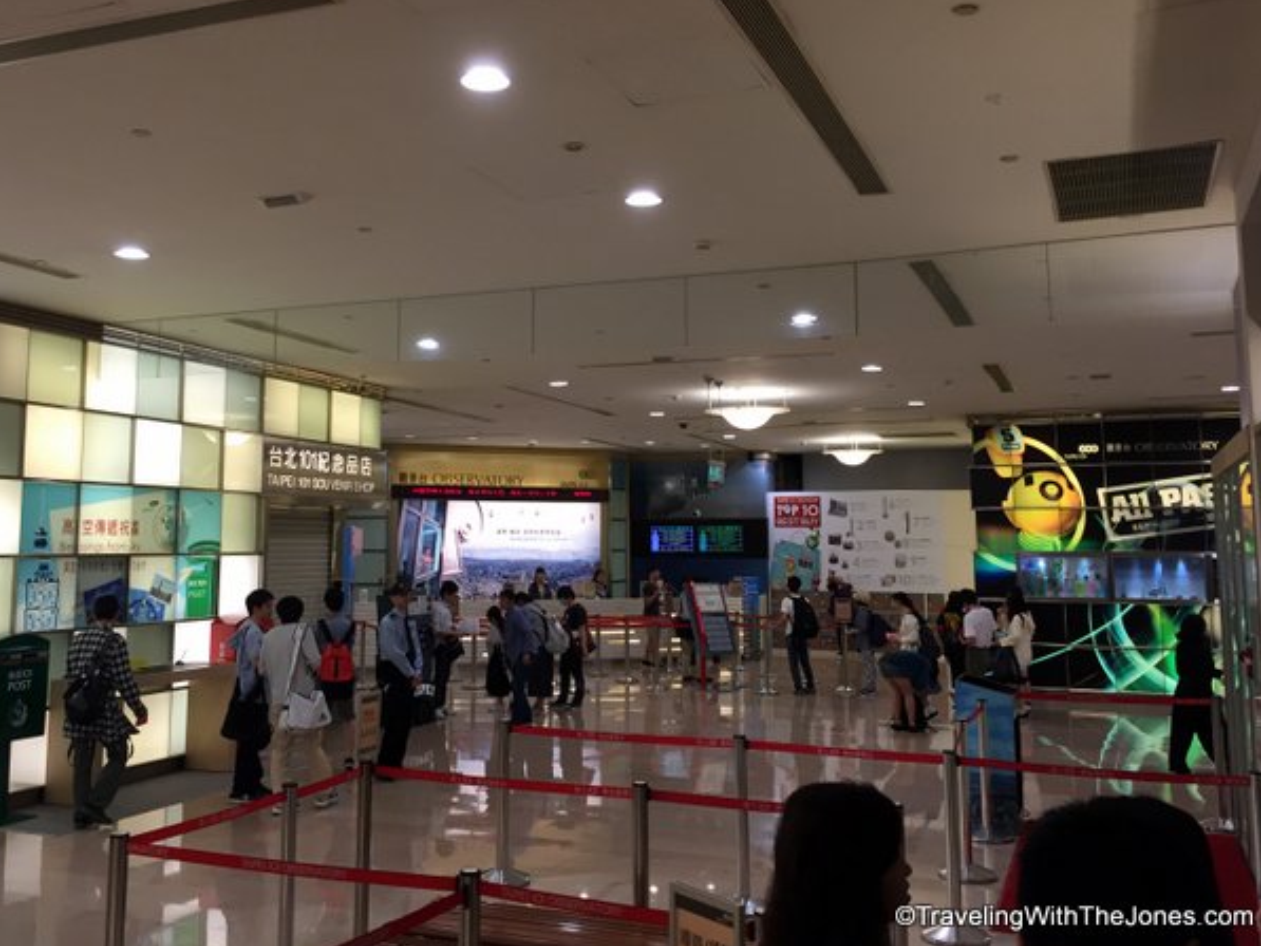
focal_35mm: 34
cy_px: 409
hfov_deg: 53.8
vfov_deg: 41.7
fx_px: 1239
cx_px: 553
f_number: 2.2
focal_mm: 4.15
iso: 32
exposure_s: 1/40
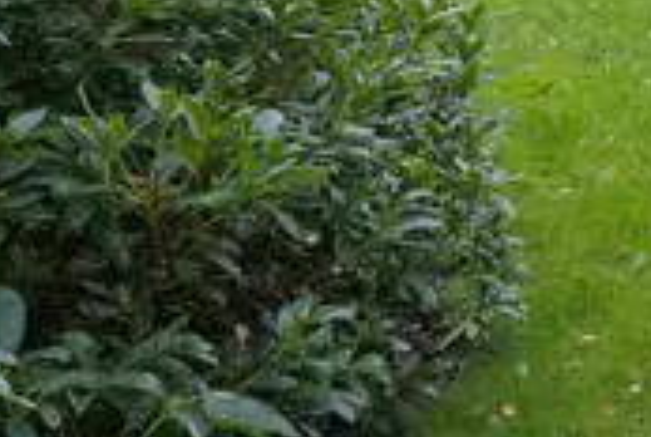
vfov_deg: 13.7
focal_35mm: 91
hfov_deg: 19.2
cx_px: 1020
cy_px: -313
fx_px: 1646
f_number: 8
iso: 400
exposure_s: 1/160
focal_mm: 17.5
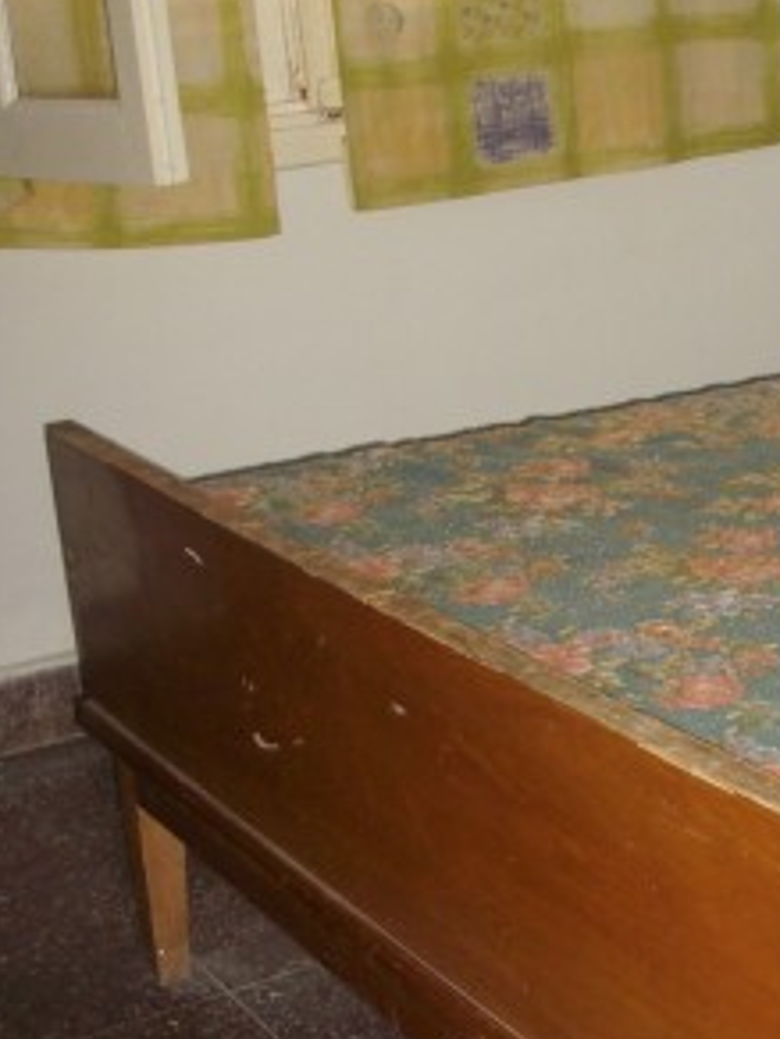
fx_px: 2043
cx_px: 833
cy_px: 776
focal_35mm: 68
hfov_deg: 20.7
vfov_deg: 28.2
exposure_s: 1/30
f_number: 2.8
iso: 100
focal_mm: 6.2
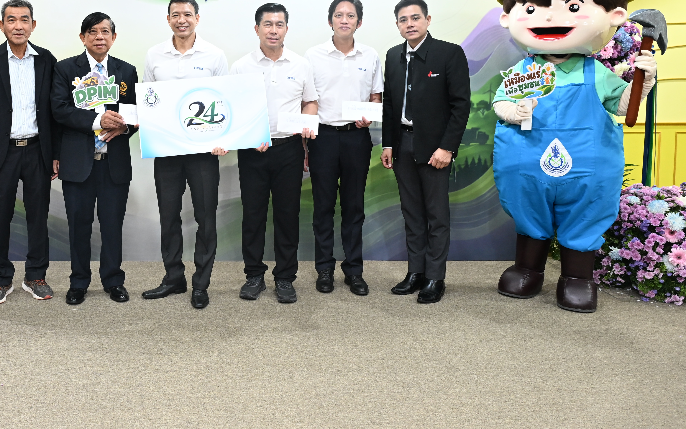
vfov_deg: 31.4
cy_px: 108
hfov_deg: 47.8
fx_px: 748
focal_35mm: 40
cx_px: 191
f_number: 4
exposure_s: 1/30
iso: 1600
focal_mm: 24
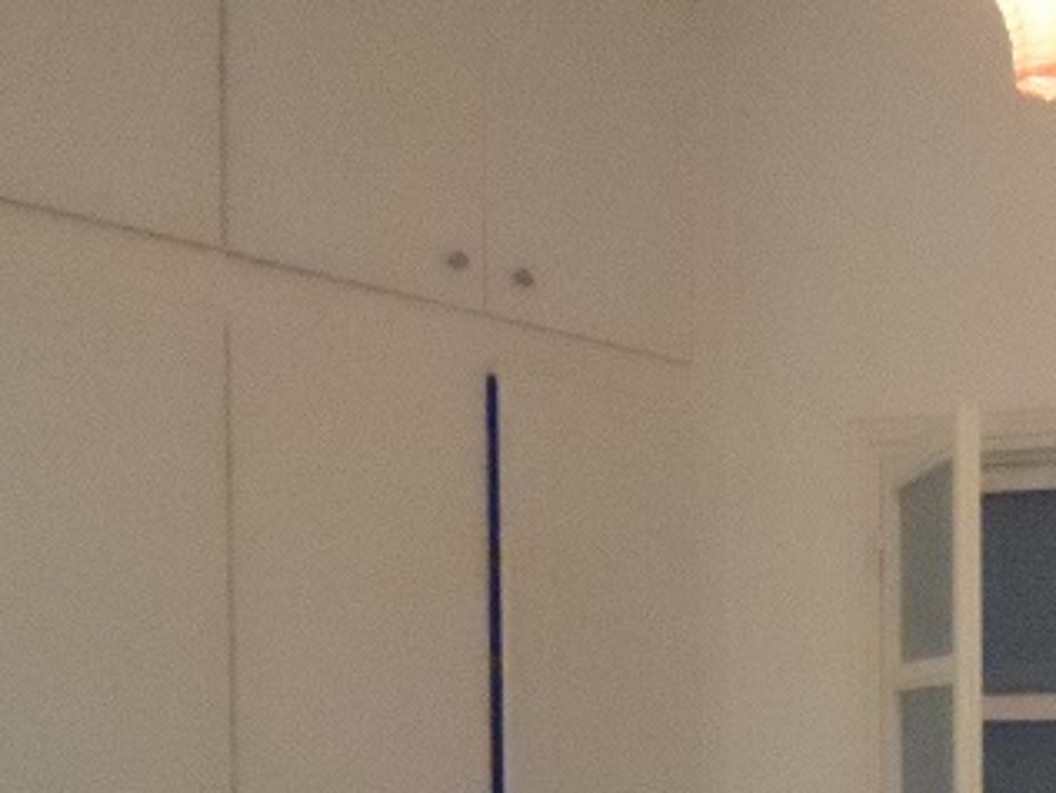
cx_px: 1253
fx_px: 2197
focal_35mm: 72
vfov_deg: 19.2
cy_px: 976
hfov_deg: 24.6
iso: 3200
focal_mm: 4.5
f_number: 2.5
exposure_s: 1/90
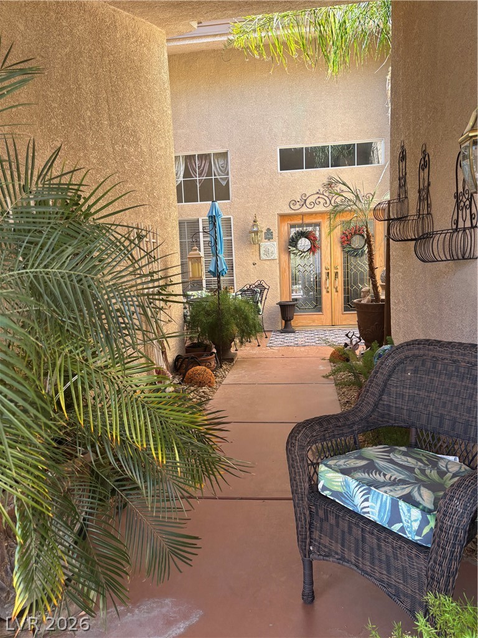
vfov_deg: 67.3
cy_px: 319
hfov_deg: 53.1
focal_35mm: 26
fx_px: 479
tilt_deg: -5.3
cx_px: 239
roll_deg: +0.6
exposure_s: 1/146
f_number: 1.6
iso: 40
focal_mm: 5.96
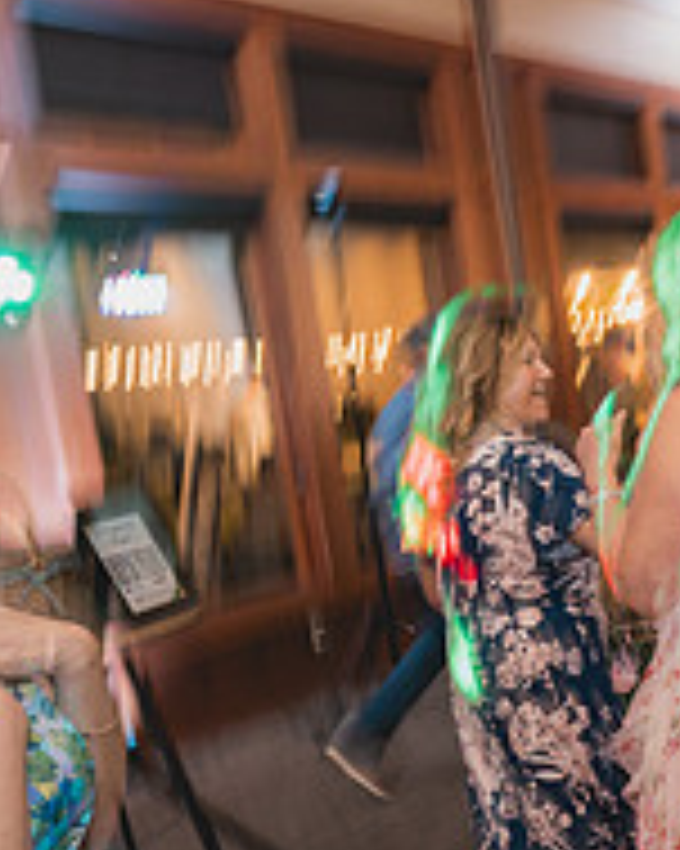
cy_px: 479
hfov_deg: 22.7
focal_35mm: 49
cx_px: 1112
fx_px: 1234
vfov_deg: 38.0
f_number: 2.8
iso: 1000
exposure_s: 1/13
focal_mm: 17
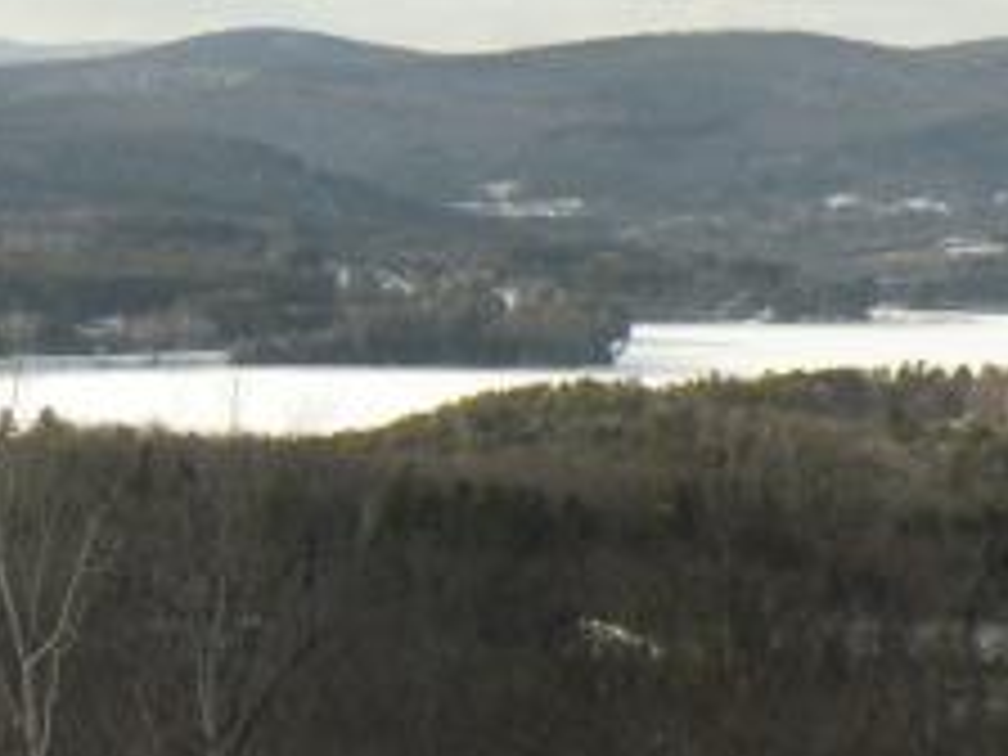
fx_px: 5591
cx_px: -171
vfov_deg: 7.7
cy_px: 396
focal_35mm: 192
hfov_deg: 10.2
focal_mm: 7.4
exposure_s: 1/245
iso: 94
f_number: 6.3
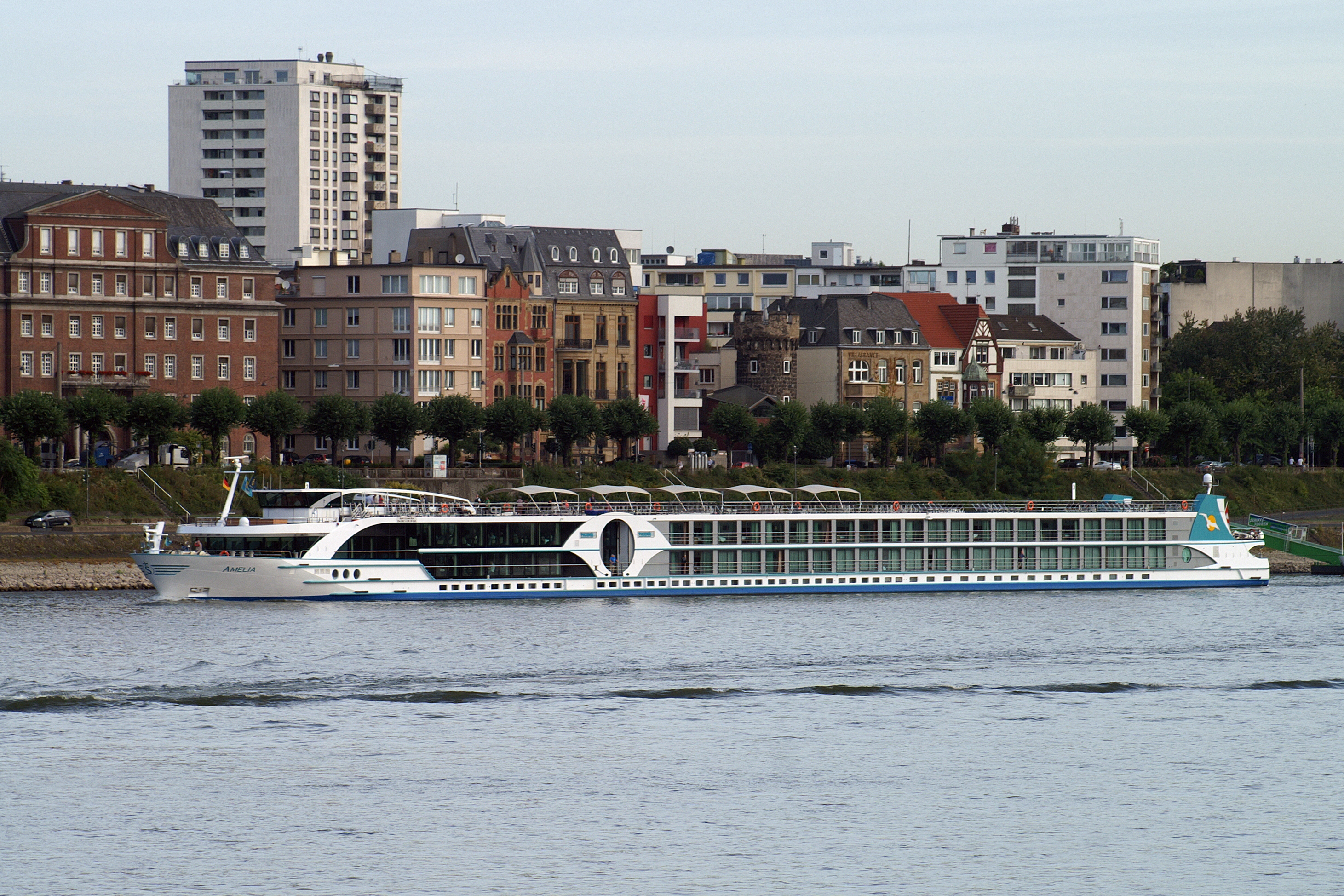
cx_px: 672
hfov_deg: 9.8
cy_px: 448
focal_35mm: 210
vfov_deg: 6.5
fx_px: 7839
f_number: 9
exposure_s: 1/160
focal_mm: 140
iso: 100
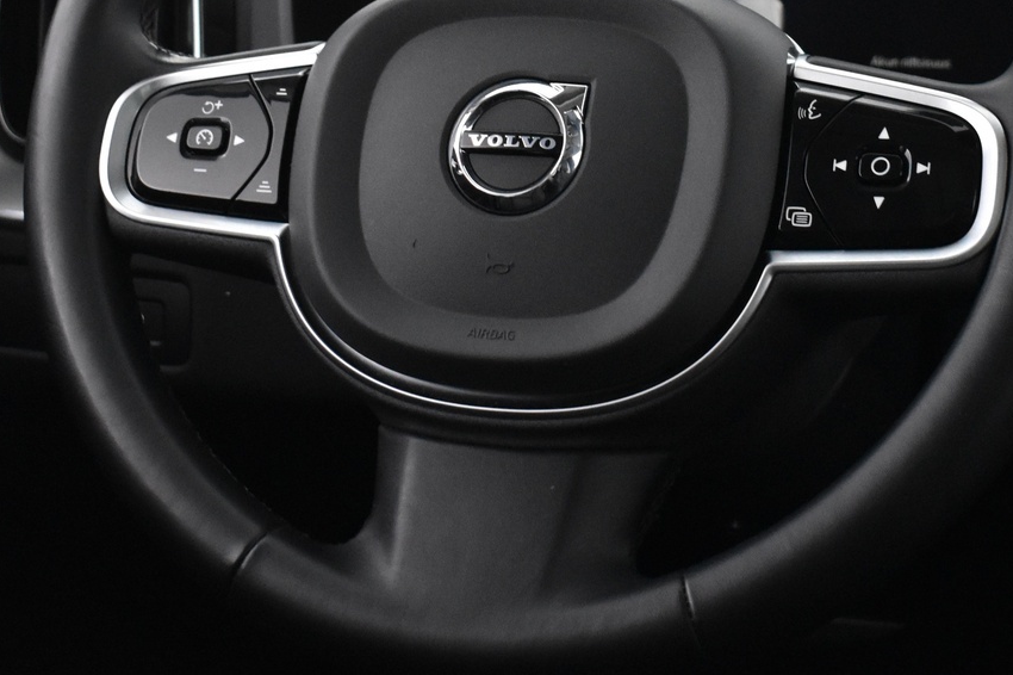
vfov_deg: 16.3
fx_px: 2333
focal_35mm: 83
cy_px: 126
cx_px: 524
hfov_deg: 24.5
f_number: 4.2
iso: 3200
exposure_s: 1/30
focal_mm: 29
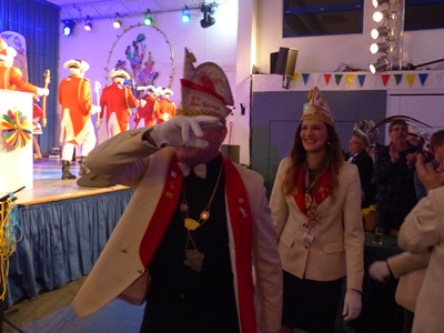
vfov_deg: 41.8
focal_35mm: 34
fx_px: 436
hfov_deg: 54.0
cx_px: 222
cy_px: 166
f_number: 2.8
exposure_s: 1/80
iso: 800
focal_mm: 6.2
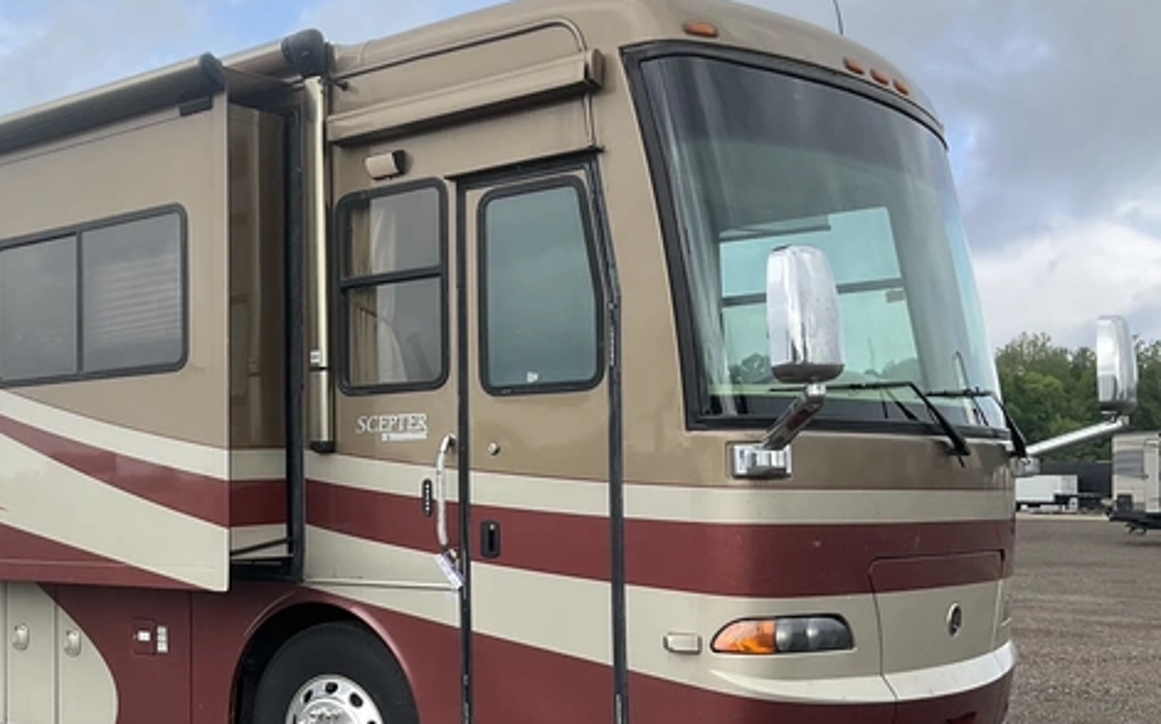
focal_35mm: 49
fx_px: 1550
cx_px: 291
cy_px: 449
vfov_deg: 26.2
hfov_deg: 39.9
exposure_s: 1/1250
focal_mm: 3
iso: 25
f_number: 1.8
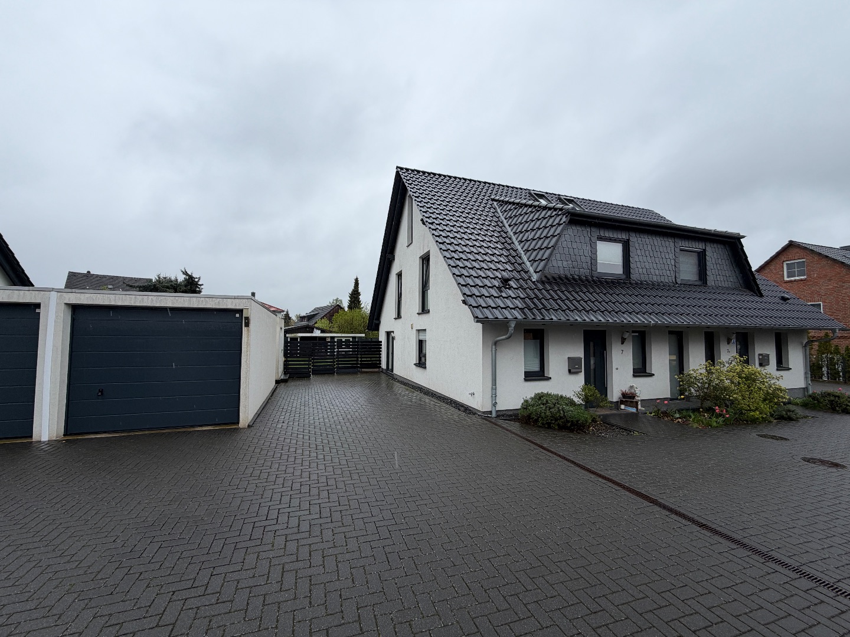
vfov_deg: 85.7
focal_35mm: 14
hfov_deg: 102.1
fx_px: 344
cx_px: 425
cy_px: 318
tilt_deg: +2.6
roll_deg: -0.1
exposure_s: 1/631
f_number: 2.2
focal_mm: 2.22
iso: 40
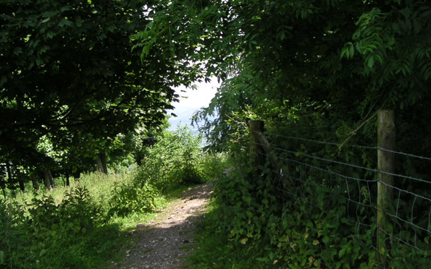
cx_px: 198
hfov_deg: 45.2
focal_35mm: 44
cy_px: 138
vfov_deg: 29.2
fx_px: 517
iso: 50
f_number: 2.8
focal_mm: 6
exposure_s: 1/350
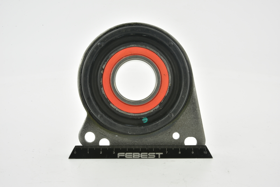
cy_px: 94
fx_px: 467
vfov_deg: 22.6
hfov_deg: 33.4
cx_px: 140
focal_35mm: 60
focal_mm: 60
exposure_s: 1/2.5
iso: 64
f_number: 32
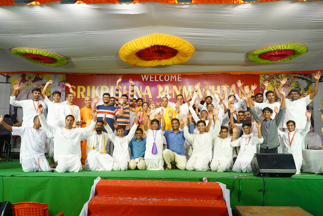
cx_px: 162
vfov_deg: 45.0
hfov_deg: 63.7
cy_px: 108
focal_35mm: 29
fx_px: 260
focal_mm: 29
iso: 2000
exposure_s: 1/200
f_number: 6.3
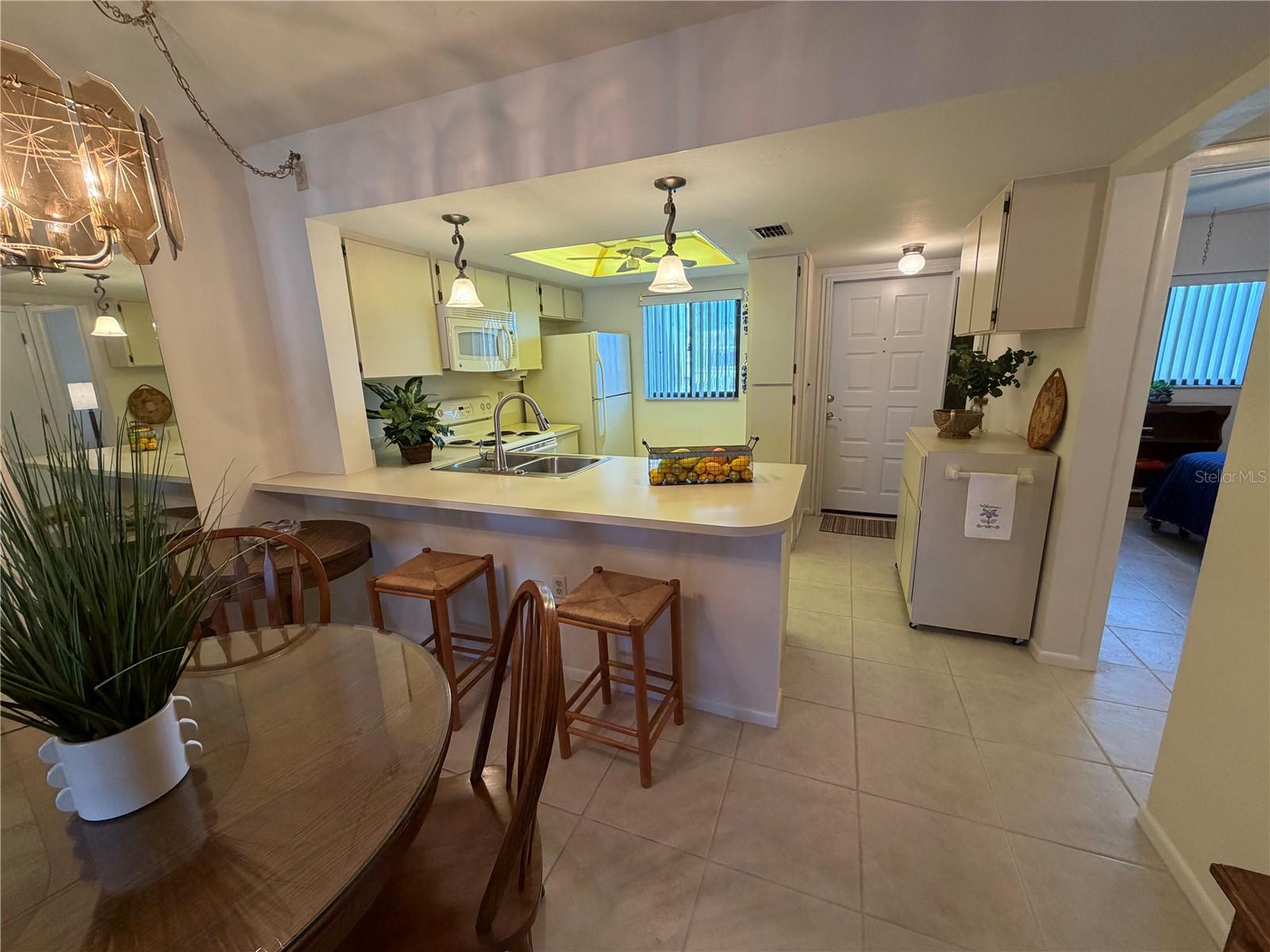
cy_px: 476
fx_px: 514
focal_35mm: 14
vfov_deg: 85.7
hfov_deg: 102.1
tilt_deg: -12.6
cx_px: 635
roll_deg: +1.8
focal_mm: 2.22
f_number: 2.2
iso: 250
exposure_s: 1/120
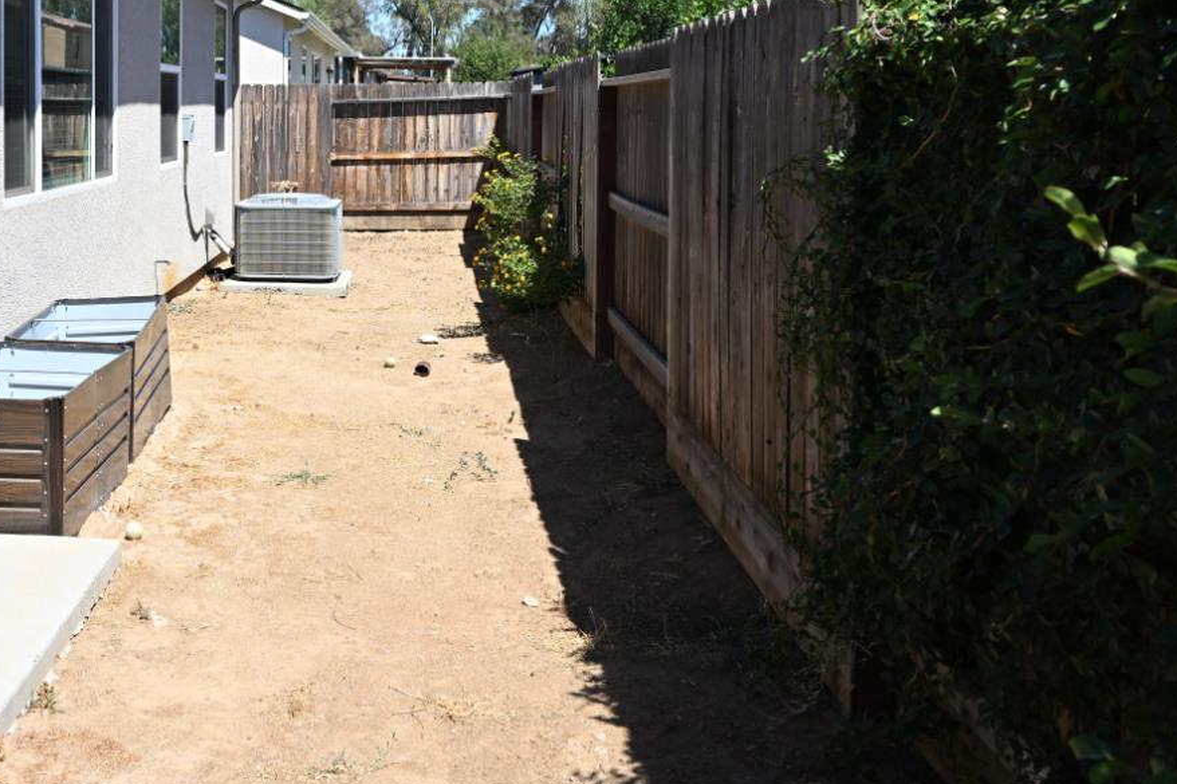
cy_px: 131
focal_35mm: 41
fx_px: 1340
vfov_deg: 31.6
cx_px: 259
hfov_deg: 45.3
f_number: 6.3
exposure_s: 1/320
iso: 100
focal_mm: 24
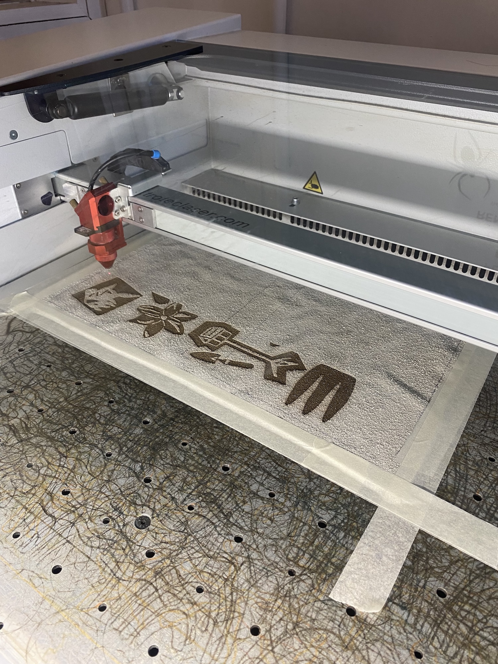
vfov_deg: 67.3
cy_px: 332
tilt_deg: -37.1
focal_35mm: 26
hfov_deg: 53.1
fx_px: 499
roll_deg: +0.1
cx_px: 249
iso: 125
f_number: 1.8
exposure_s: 1/75
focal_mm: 4.25
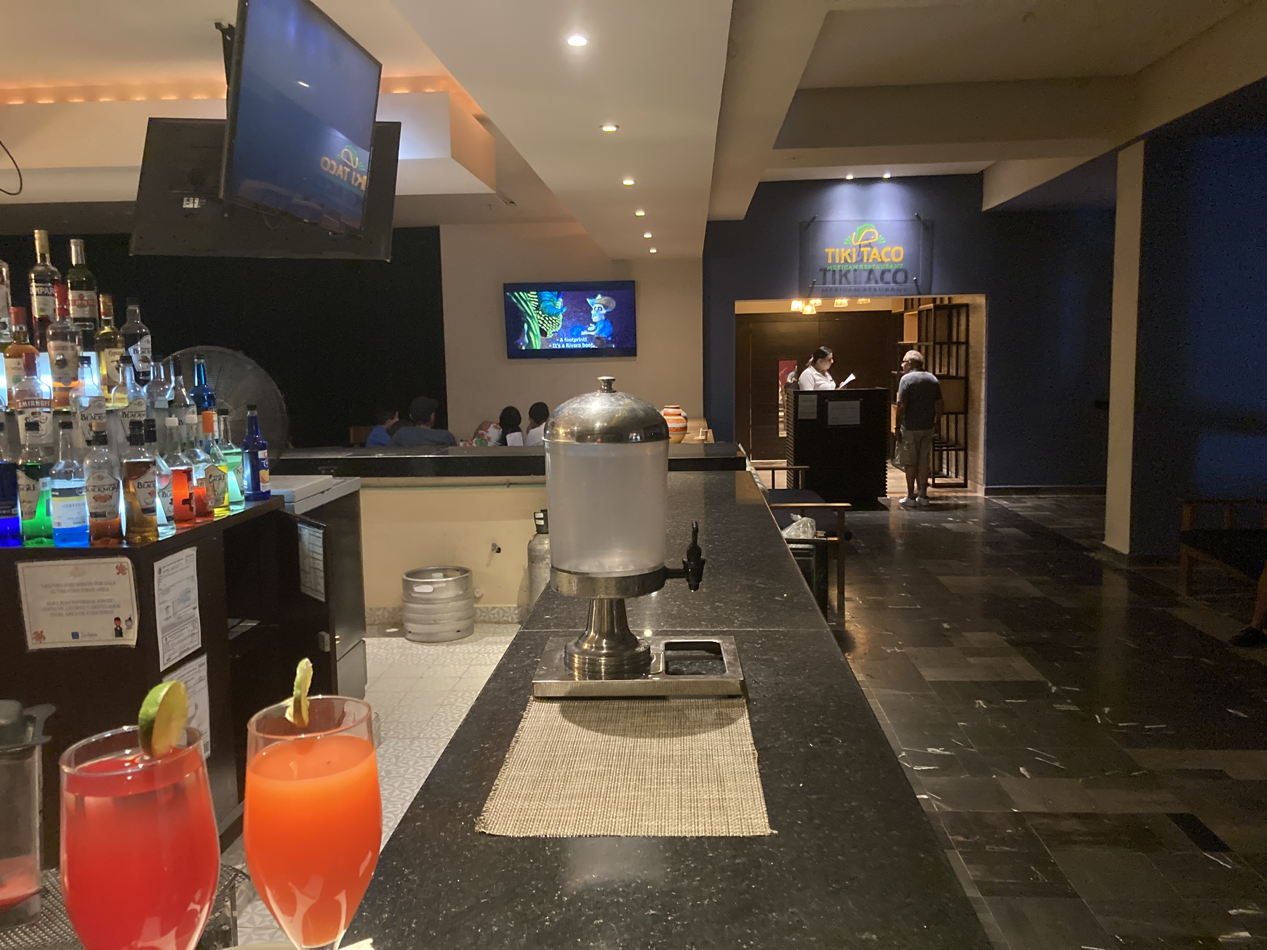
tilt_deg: -6.3
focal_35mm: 28
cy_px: 475
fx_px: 1025
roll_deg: +0.6
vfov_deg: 49.7
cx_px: 634
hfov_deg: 63.4
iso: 640
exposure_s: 1/30
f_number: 1.8
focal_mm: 3.99
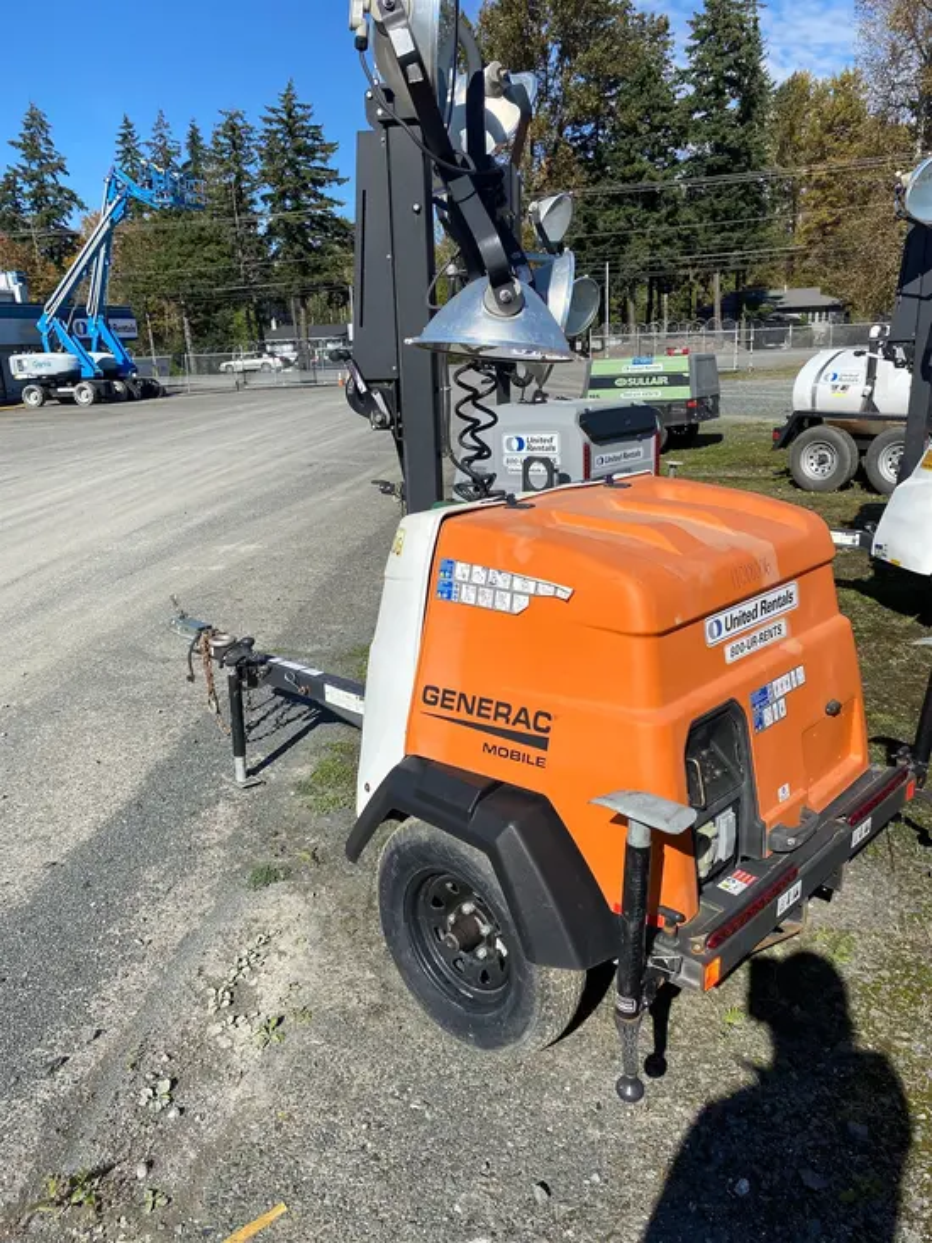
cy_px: 622
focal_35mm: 26
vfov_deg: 67.3
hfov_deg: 53.1
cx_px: 466
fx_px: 933
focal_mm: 4.25
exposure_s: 1/3300
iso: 32
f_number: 1.8
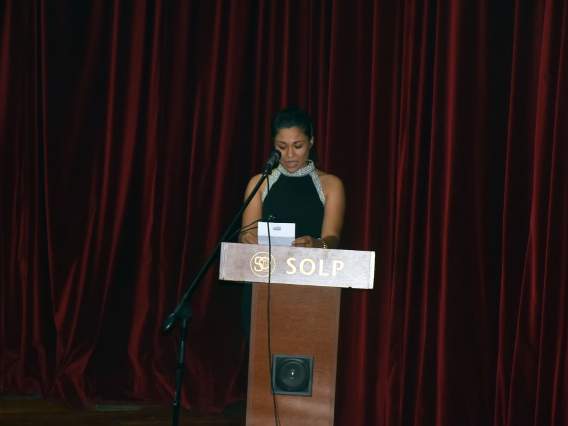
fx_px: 2412
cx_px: 270
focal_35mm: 147
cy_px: 212
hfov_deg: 13.4
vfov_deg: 10.1
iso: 800
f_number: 5.3
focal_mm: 90
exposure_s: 1/60
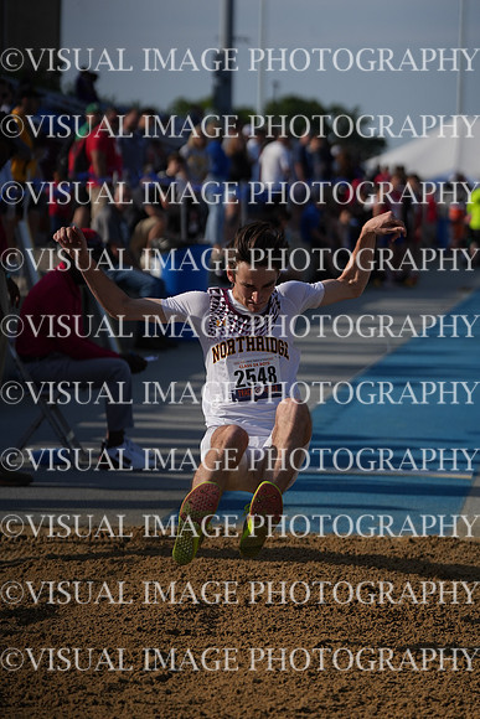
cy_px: 360
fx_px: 2878
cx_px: 240
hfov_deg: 9.5
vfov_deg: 14.2
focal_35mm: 144
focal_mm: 144
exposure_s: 1/8000
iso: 400
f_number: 4
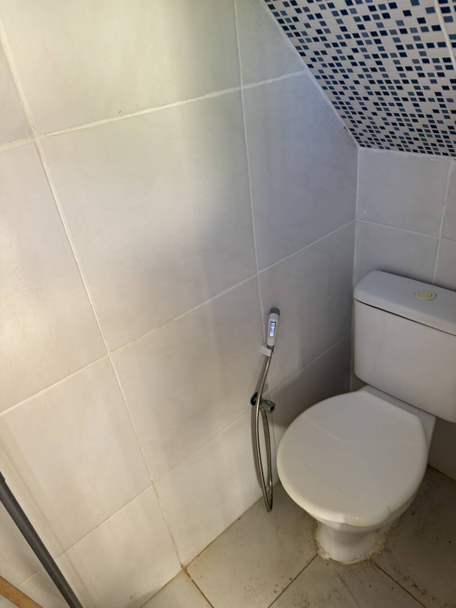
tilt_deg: -33.4
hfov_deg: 56.8
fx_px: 422
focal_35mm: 24
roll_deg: +9.2
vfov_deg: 71.6
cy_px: 304
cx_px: 228
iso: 200
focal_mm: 6.76
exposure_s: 1/121
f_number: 1.78
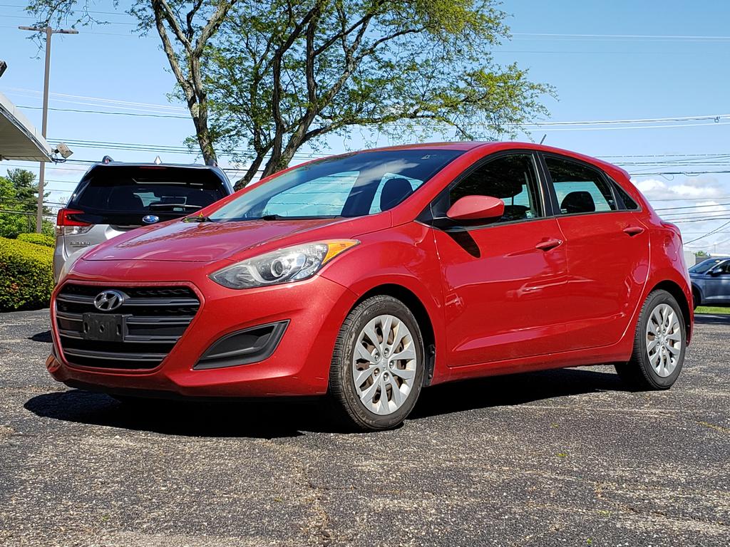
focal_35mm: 26
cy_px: 274
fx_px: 548
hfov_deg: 67.3
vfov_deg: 53.1
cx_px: 365
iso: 50
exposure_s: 1/1133
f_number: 2.4
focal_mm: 4.3
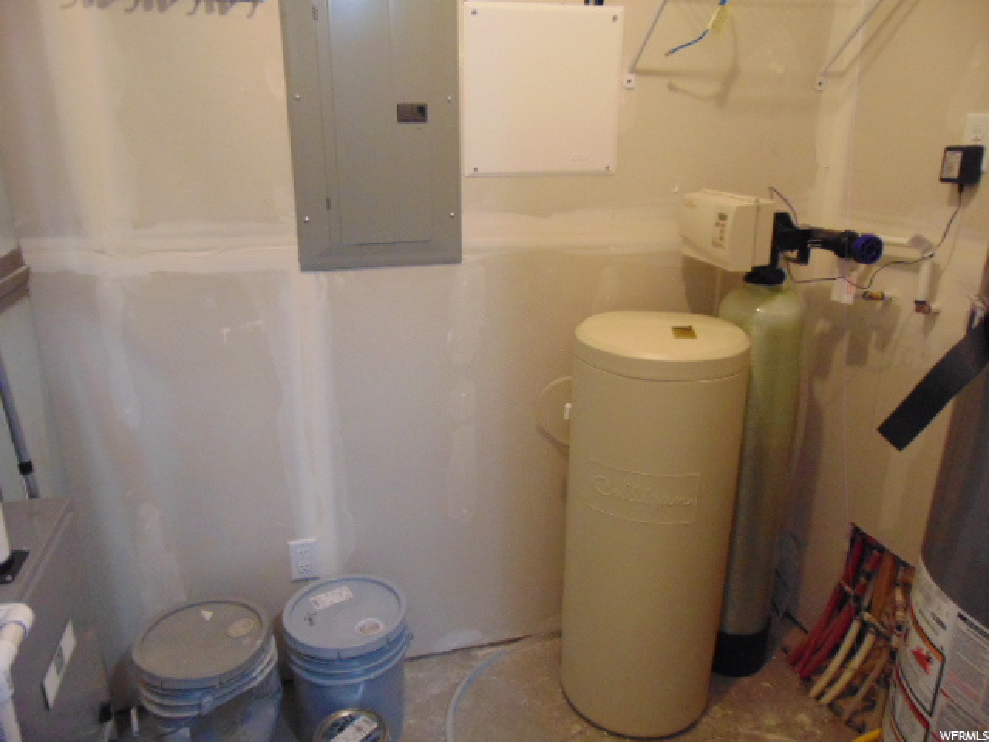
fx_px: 714
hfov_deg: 69.4
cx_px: 494
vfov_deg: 54.9
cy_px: 371
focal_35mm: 25
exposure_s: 1/30
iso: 400
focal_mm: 4.5
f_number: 3
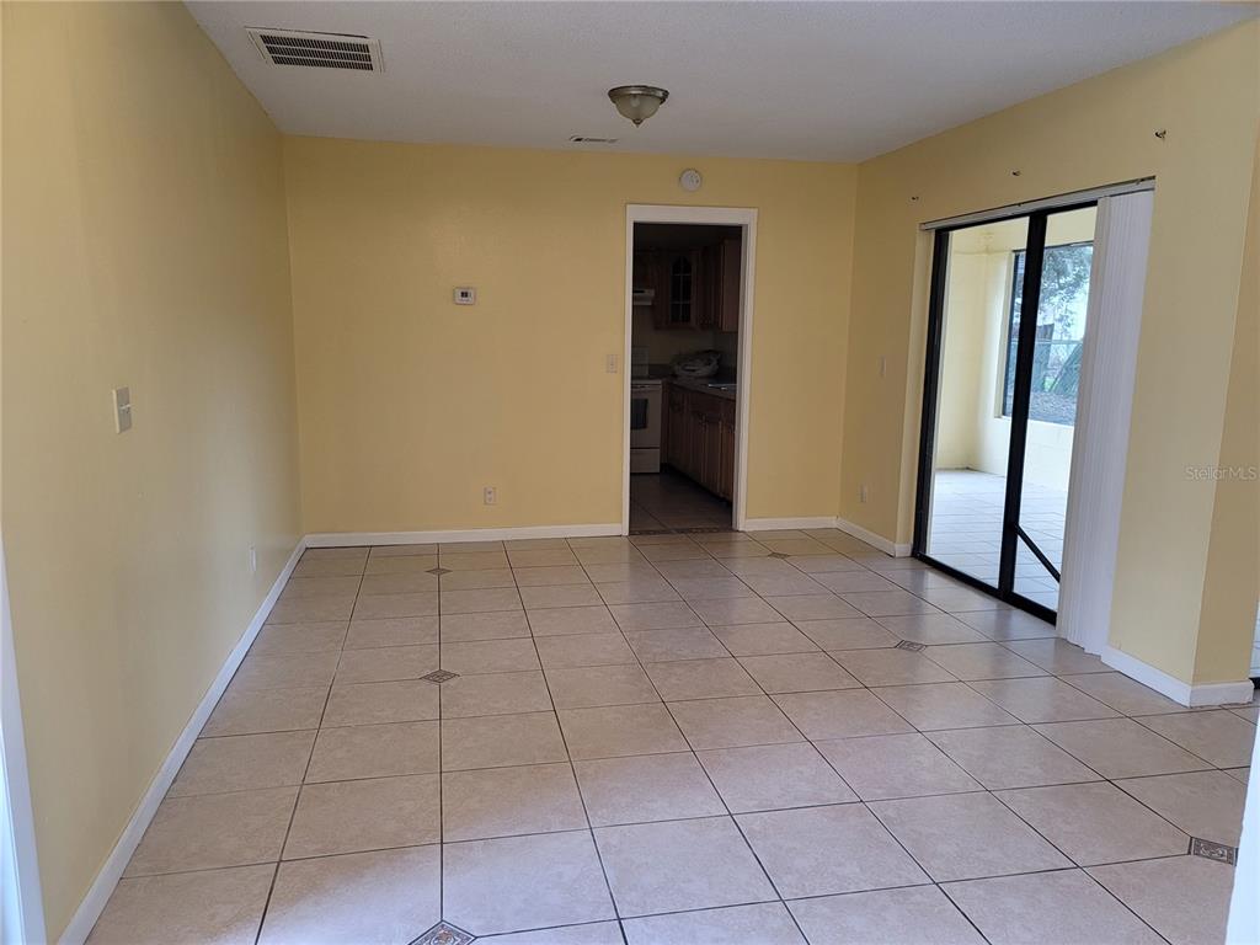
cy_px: 472
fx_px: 910
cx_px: 630
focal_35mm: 25
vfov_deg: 54.9
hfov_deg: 69.4
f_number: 1.8
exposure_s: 1/119
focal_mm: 7
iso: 250
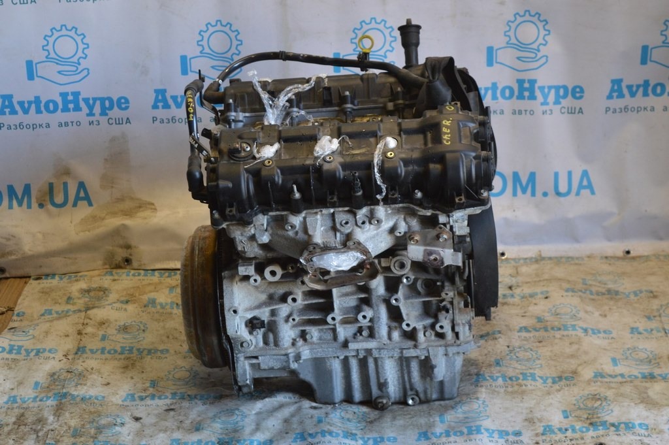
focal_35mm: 82
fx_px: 1532
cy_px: 222
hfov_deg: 24.6
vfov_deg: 16.5
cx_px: 334
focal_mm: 55
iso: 900
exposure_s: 1/60
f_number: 5.6
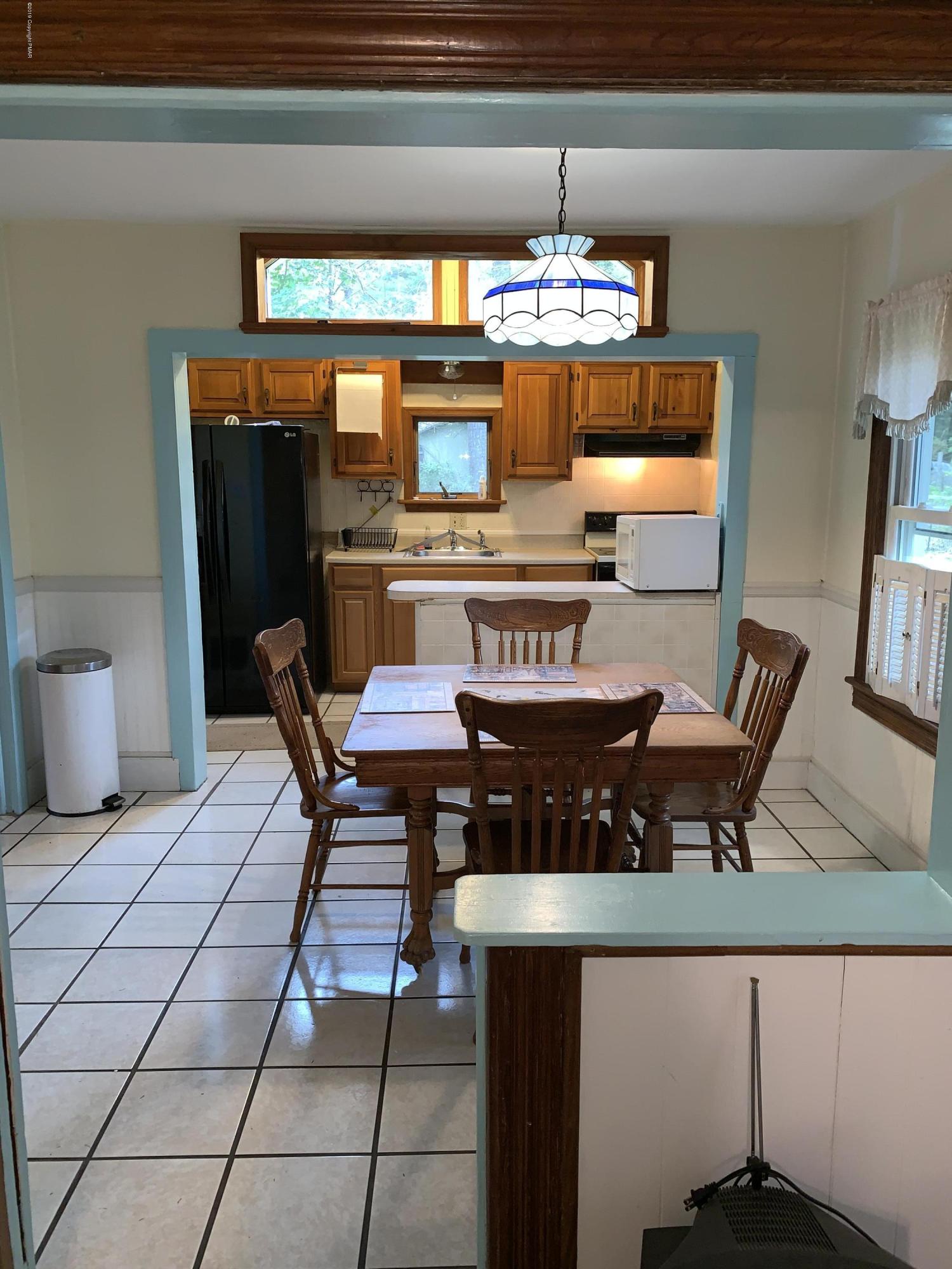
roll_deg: -0.5
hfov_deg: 53.1
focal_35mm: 26
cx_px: 476
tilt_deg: -10.1
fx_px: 953
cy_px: 634
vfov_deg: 67.3
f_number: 1.8
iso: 64
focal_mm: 4.25
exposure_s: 1/15
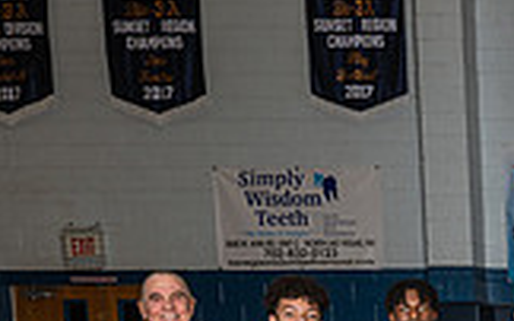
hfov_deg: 18.6
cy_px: 528
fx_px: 1316
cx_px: 843
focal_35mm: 94
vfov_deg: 12.9
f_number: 7.1
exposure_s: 1/125
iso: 125
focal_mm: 24
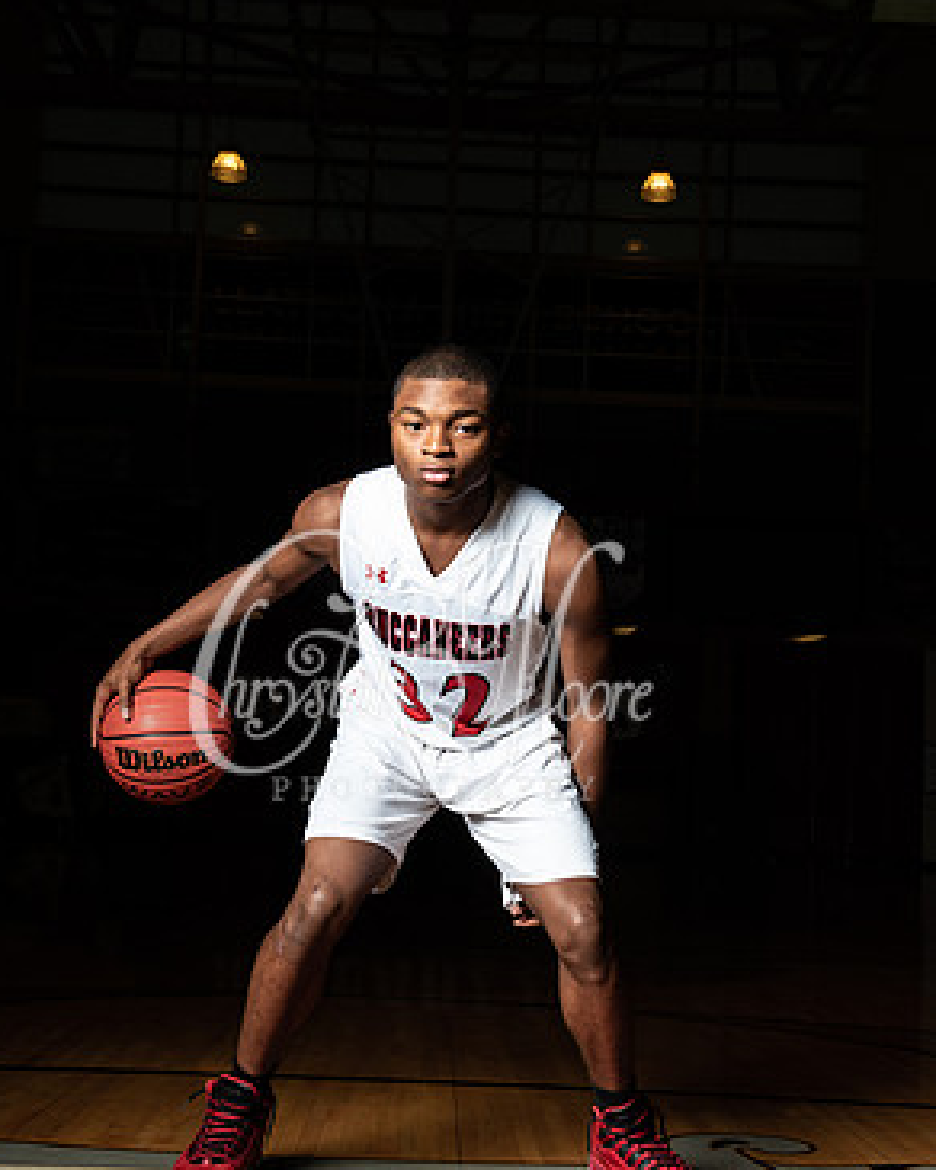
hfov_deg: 29.1
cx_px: 462
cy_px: 641
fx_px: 1801
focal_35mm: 52
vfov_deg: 36.0
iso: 320
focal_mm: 45
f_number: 14
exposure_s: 1/200
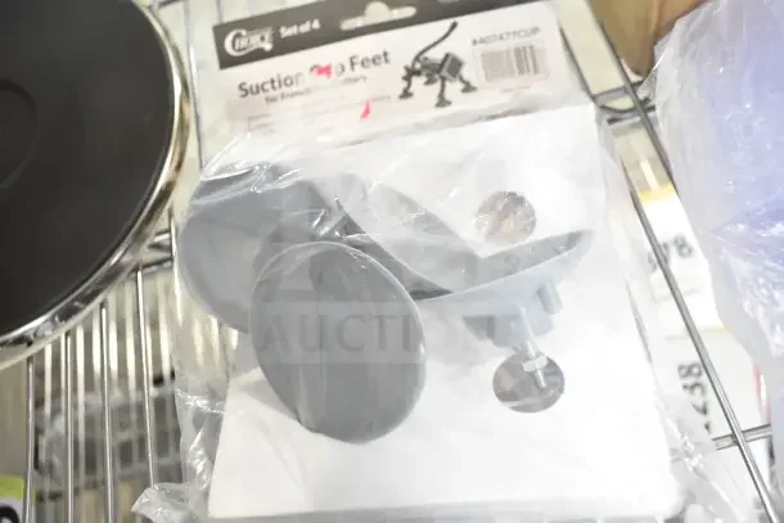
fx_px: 719
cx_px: 392
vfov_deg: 40.0
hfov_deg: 57.2
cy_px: 262
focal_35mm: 33
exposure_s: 1/80
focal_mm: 22
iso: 1600
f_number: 4.5
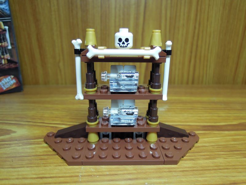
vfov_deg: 56.8
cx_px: 123
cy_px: 92
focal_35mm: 24
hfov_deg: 71.6
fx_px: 171
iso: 160
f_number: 1.8
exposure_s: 1/160
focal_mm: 4.3
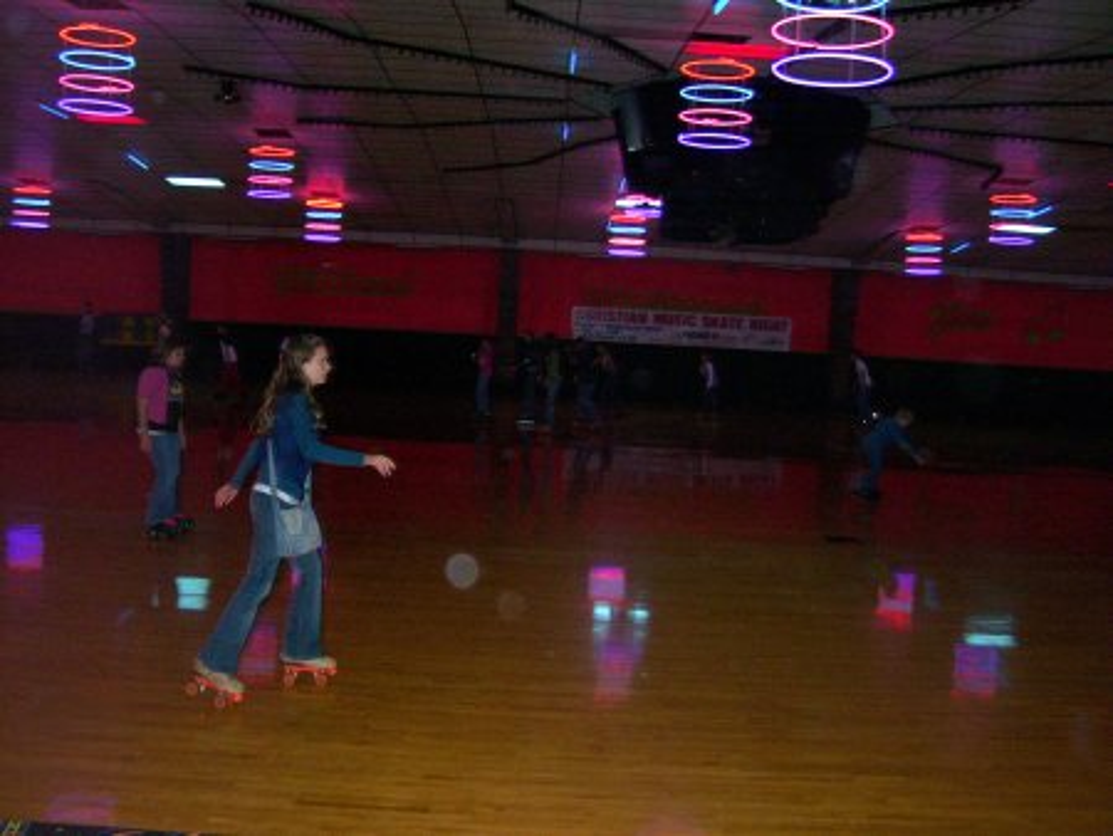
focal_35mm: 34
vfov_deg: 41.8
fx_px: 1094
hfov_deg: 53.9
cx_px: 556
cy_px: 418
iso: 125
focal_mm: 5.6
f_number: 2.7
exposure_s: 1/60
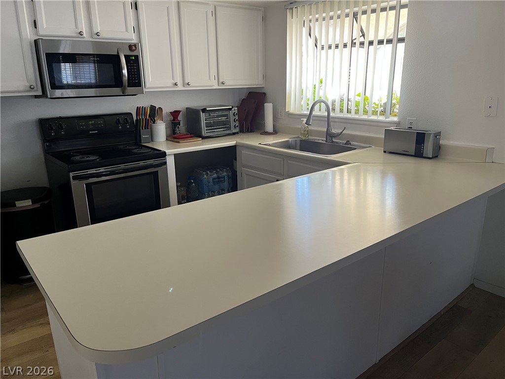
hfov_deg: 67.3
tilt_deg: -17.2
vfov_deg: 53.1
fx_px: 379
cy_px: 190
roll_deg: +0.5
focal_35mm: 26
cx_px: 252
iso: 250
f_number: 1.6
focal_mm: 5.1
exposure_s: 1/60
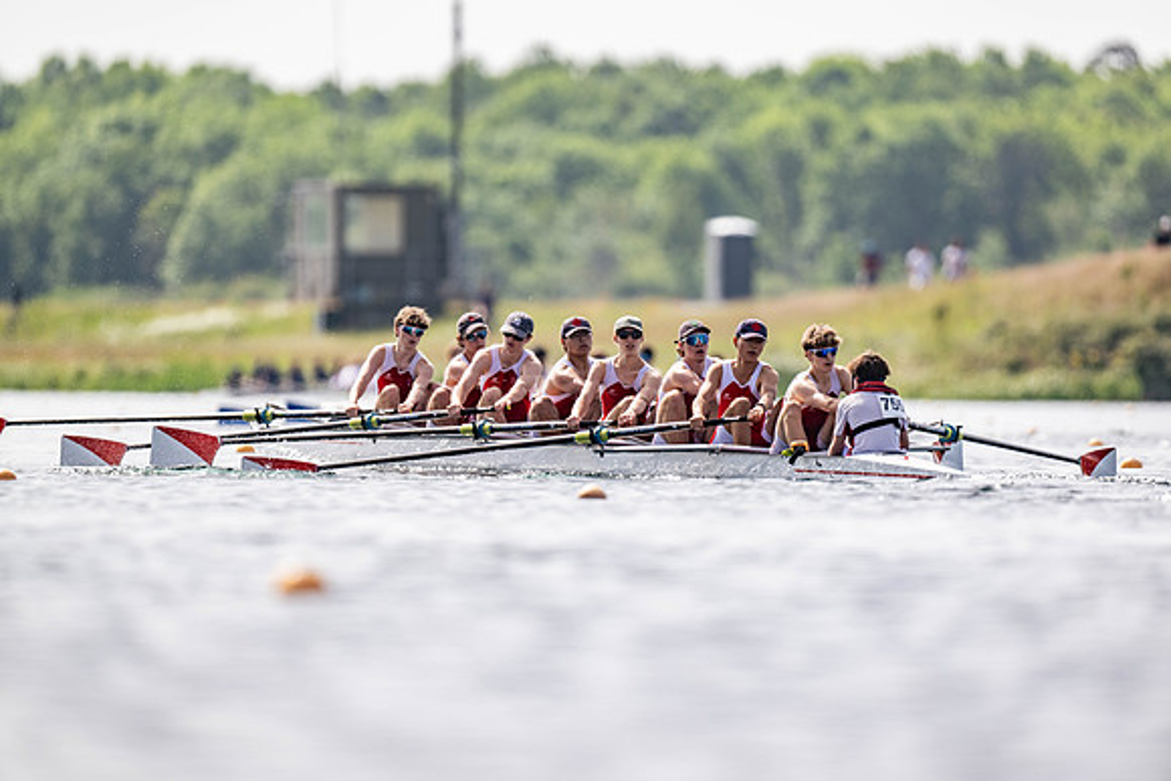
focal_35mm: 600
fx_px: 19520
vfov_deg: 2.3
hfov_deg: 3.4
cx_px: 586
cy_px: 390
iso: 140
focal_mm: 600
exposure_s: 1/2500
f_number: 4
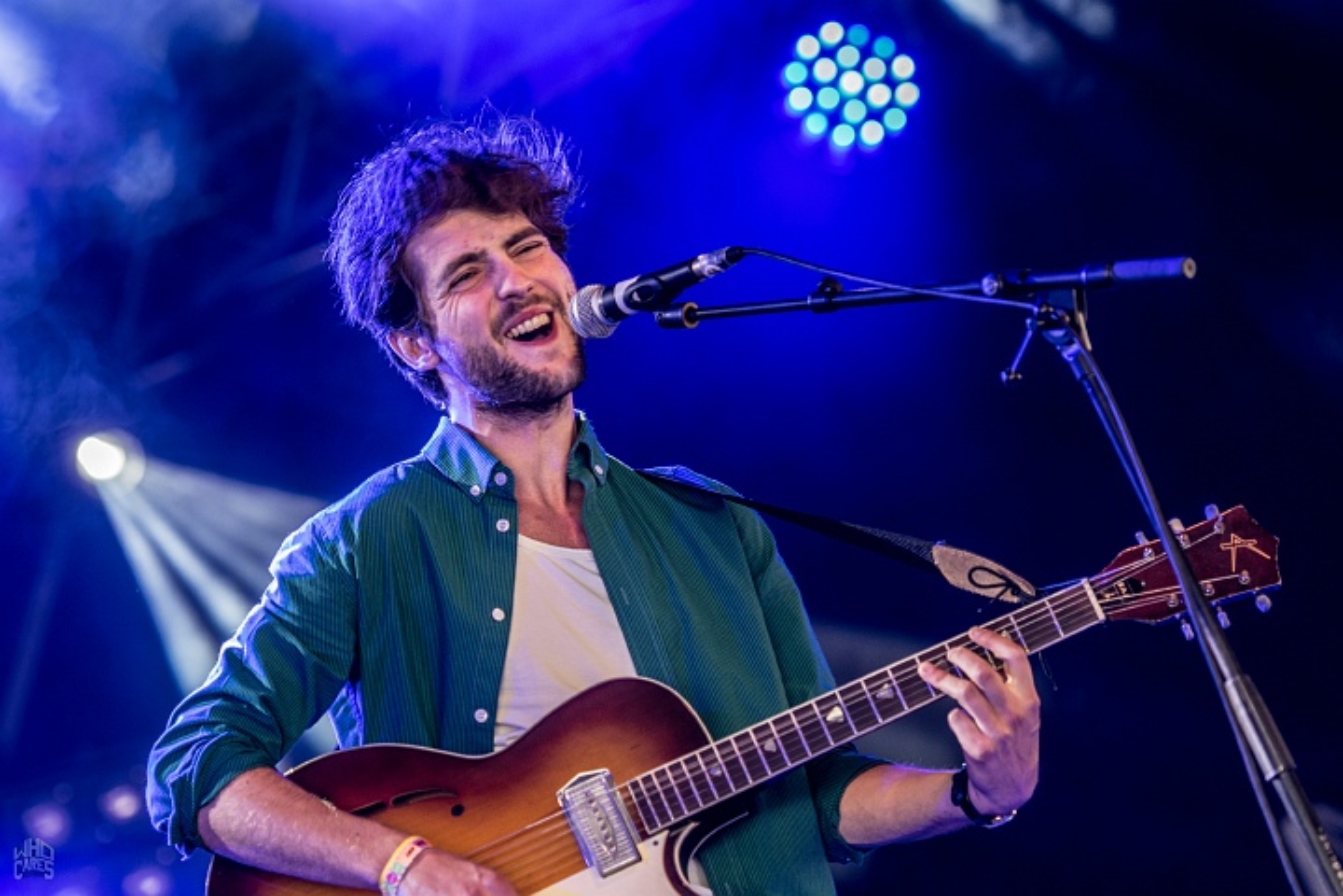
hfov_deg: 11.2
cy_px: 448
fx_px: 6826
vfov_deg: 7.5
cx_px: 672
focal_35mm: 183
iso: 640
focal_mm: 122
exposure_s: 1/100
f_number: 2.8
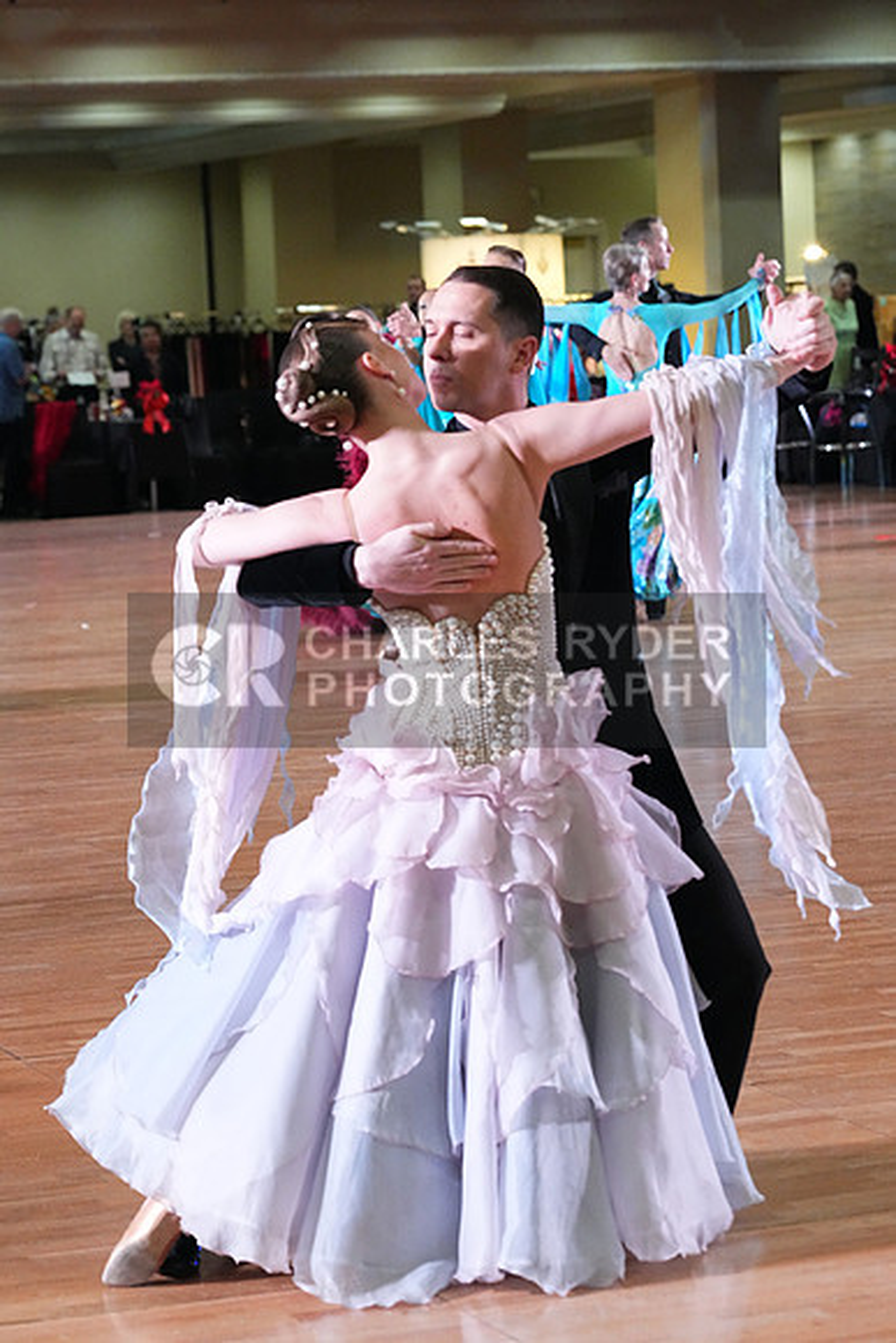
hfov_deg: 12.7
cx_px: 448
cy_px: 672
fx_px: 4029
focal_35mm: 108
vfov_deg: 18.9
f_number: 5.6
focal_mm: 108
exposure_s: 1/400
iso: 10000
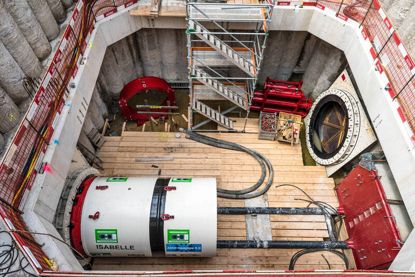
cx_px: 208
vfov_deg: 53.2
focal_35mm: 24
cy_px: 138
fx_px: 277
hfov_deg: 73.7
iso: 640
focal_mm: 24
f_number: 5.6
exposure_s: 1/2500
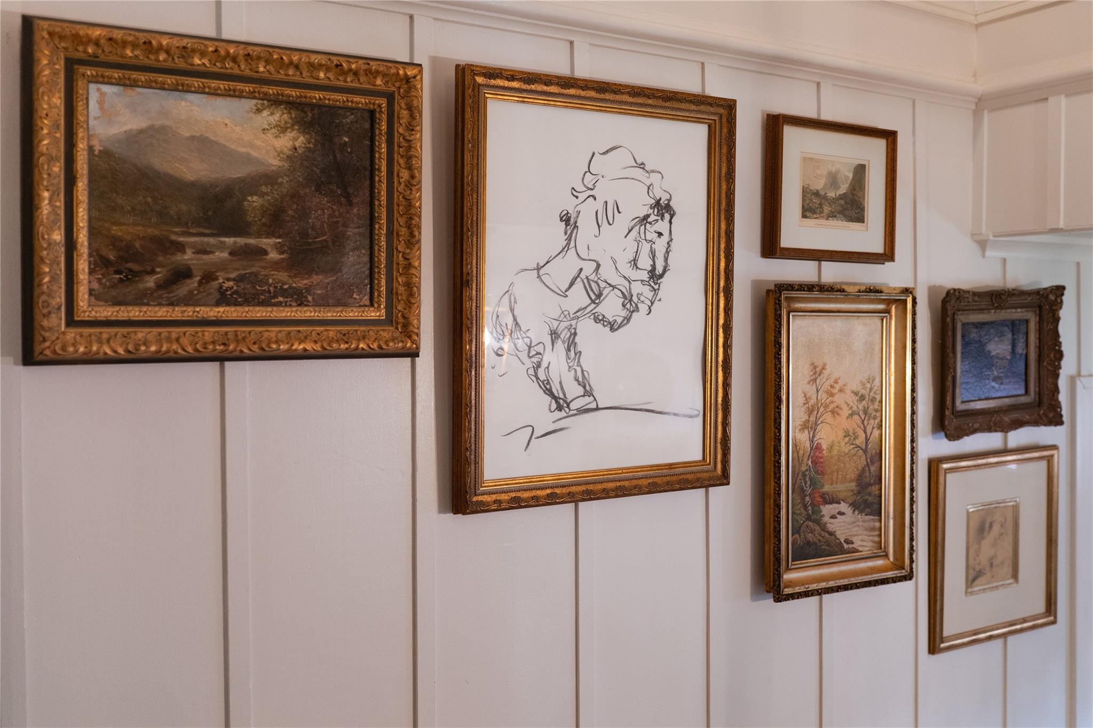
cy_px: 364
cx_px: 546
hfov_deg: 54.4
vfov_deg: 37.8
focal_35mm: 35
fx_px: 1062
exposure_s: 1/60
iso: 2500
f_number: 2.8
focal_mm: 35
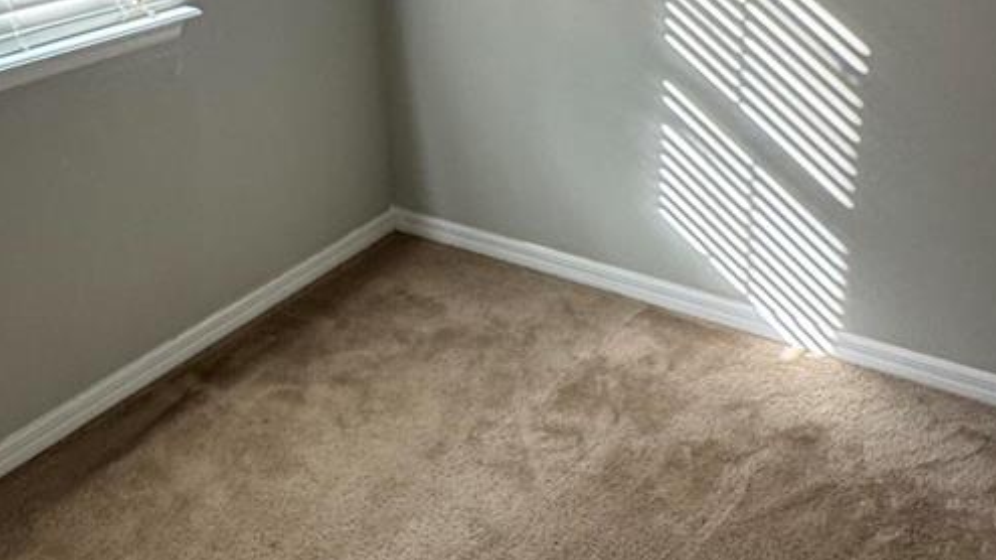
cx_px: 449
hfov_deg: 53.9
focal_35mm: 37
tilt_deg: -17.2
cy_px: 107
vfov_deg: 31.1
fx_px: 977
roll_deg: +3.0
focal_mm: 2.22
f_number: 2.2
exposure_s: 1/60
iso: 250
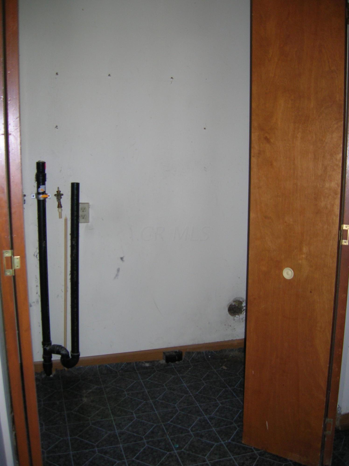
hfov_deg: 41.7
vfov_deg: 54.0
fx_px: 458
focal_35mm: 34
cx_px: 174
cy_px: 233
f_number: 2.9
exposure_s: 1/60.1
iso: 59
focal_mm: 5.7
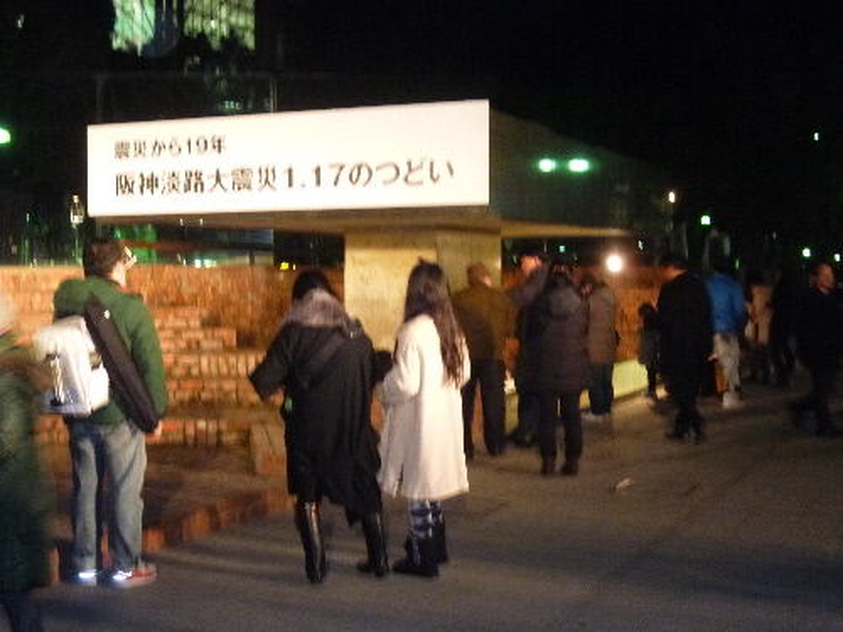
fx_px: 1242
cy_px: 316
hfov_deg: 37.5
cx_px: 422
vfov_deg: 28.6
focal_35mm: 51
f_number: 3.5
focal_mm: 9
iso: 800
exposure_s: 1/15
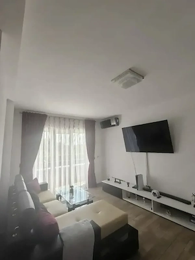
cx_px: 98
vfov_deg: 98.2
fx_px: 113
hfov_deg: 81.7
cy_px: 130
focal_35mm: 15
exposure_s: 1/200
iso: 1250
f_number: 2
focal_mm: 2.3
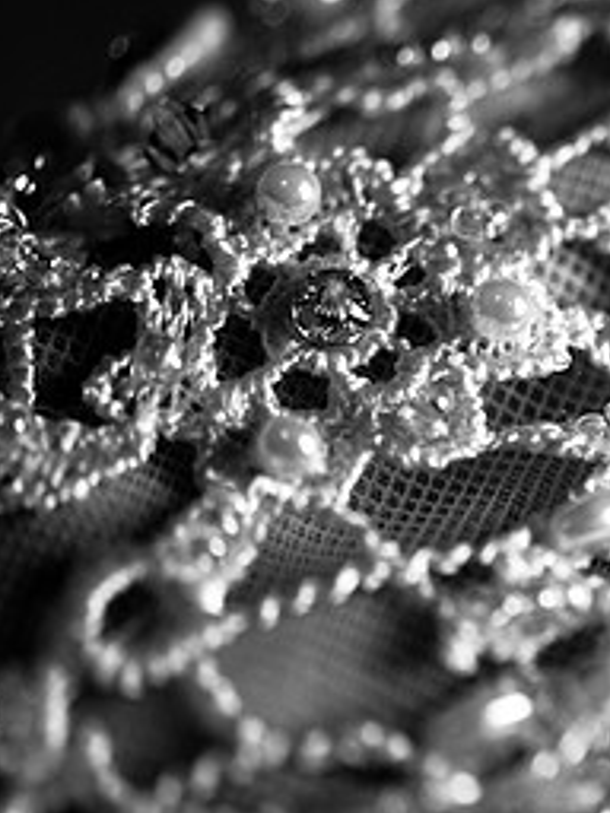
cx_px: 899
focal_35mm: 229
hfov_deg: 6.4
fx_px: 5381
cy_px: 445
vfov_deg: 8.6
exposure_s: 1/160
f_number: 4
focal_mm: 105
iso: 500
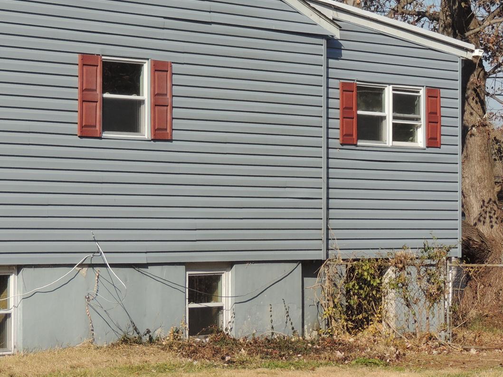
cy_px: 91
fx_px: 2528
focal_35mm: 174
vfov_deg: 8.5
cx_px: 304
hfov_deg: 11.4
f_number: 4.1
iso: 100
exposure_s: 1/800
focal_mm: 16
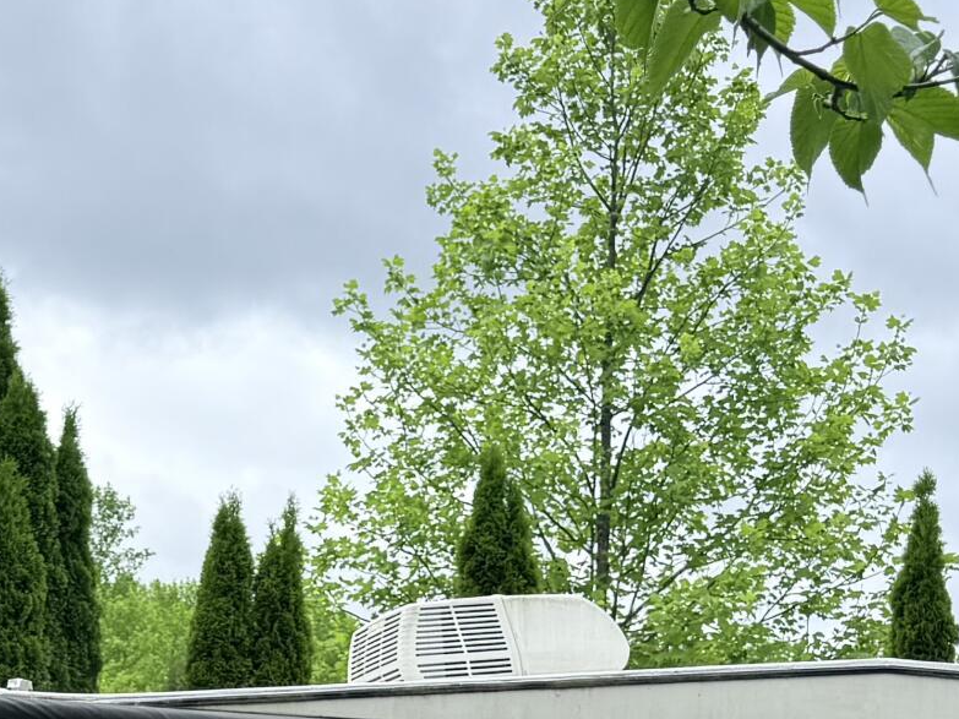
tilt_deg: -0.1
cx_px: 17
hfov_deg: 20.7
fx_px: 2548
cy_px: 1039
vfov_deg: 15.0
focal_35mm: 92
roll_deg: -2.1
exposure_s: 1/3021
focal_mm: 6.76
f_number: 1.78
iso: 80
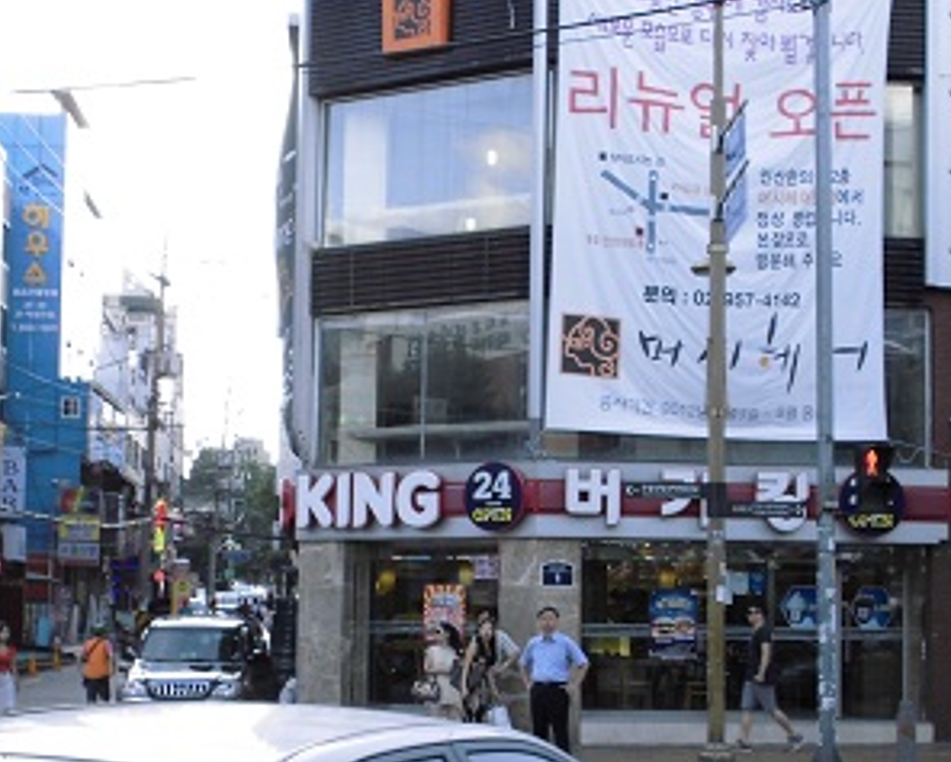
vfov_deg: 23.7
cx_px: 529
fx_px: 1802
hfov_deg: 29.5
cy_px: 529
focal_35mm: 64
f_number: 3.9
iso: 64
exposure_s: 1/100
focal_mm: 6.9
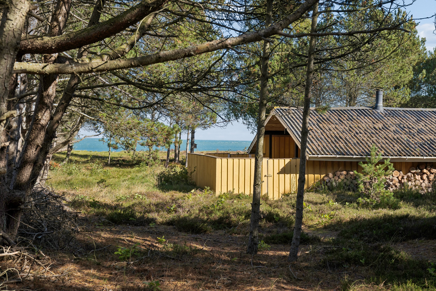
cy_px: 146
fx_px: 848
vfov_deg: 19.5
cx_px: 218
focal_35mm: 70
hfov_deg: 28.8
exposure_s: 1/400
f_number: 9
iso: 160
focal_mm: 70
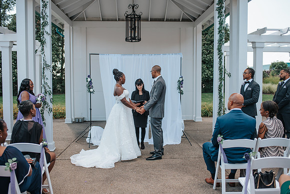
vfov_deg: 37.0
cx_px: 145
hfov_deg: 53.3
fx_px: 289
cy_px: 97
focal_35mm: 36
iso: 100
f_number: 2.8
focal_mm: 35
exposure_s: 1/640
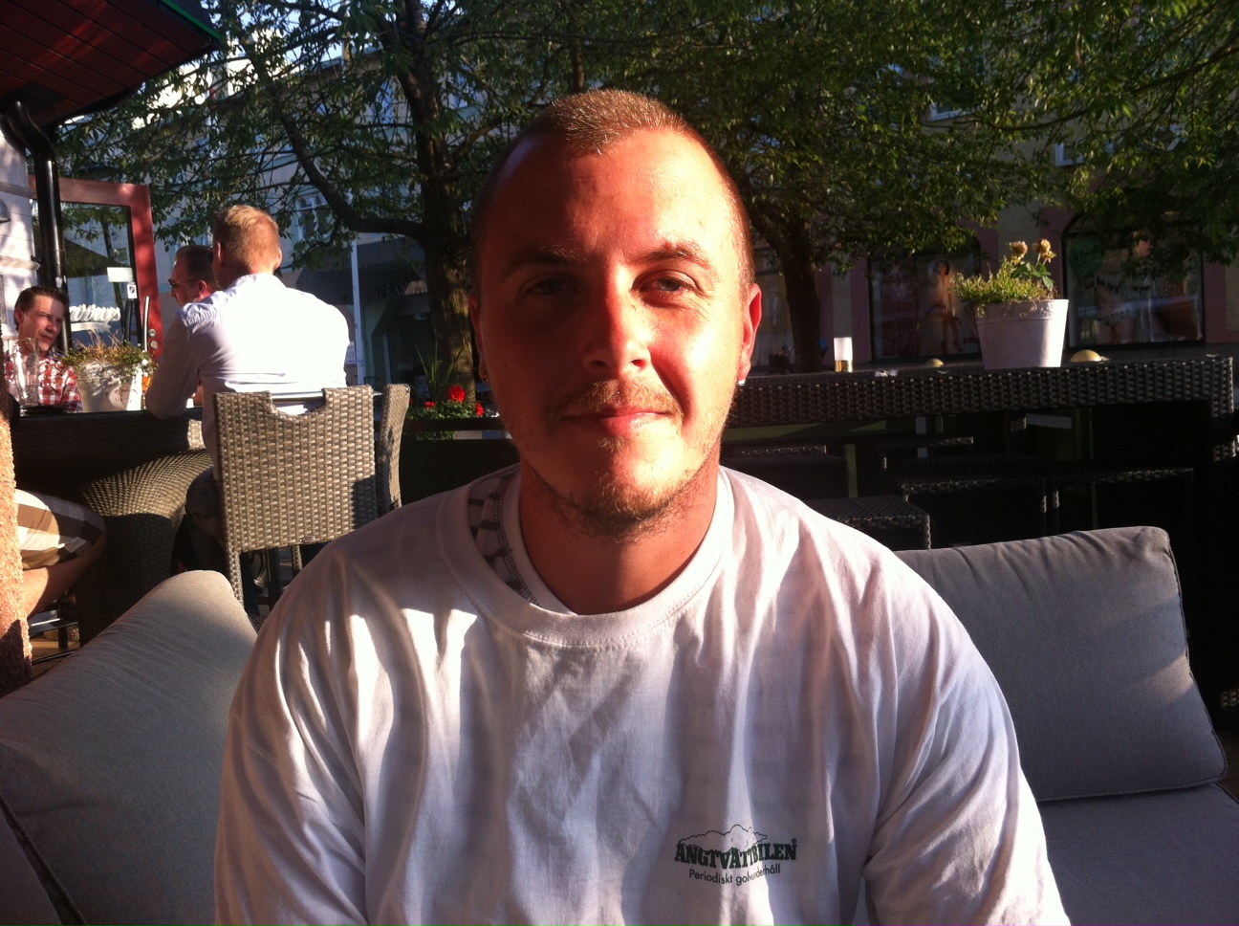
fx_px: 1251
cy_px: 463
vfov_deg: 40.6
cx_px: 620
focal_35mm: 35
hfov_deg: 52.7
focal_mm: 3.85
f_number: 2.8
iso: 80
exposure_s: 1/293
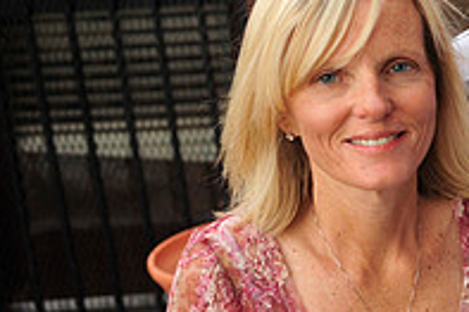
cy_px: 117
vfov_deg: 13.3
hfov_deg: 18.0
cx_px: 679
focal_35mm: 103
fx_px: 1341
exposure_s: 1/400
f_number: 4.5
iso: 1600
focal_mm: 35
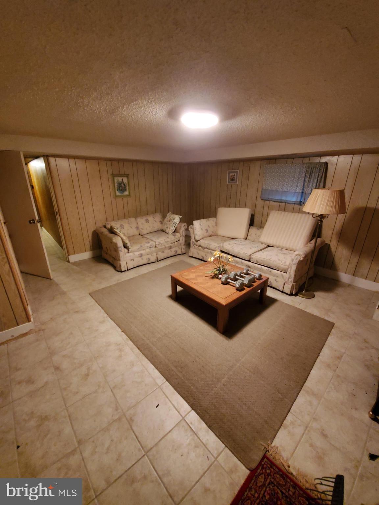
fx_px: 190
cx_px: 190
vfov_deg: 106.2
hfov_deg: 89.9
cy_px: 252
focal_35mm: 13
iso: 1000
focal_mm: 1.8
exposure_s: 1/17
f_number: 2.2
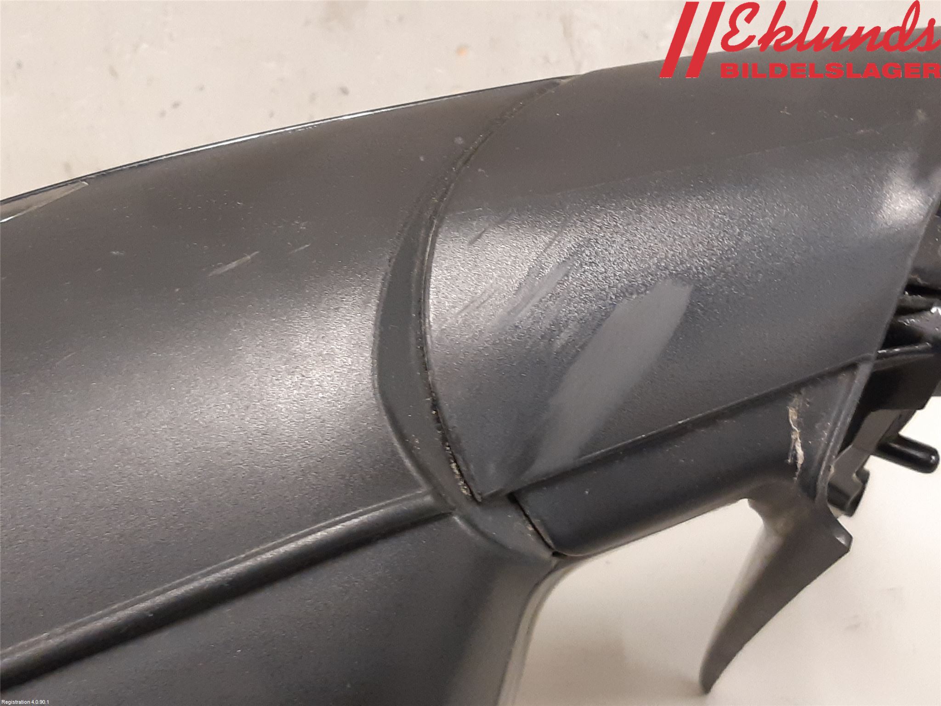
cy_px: 353
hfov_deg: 67.3
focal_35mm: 26
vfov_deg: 53.1
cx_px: 470
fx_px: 707
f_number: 1.7
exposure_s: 1/33
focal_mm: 3.93
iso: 250
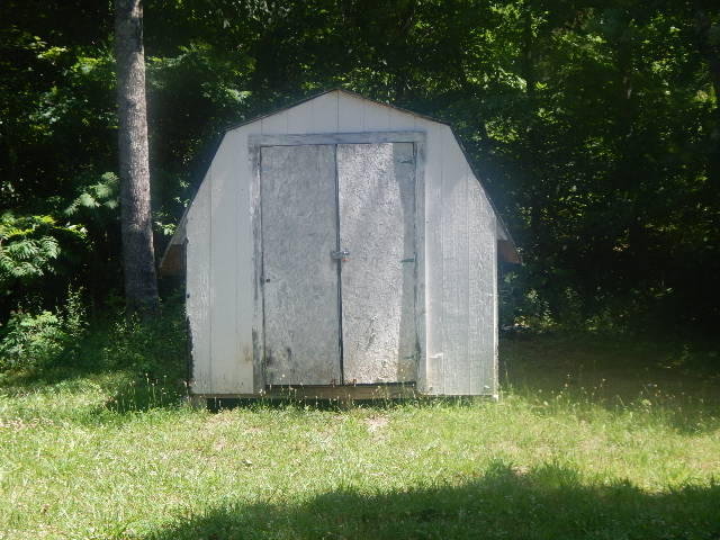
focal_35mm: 61
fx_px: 1269
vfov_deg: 24.0
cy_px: 270
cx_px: 360
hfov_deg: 31.7
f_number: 4
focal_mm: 10.9
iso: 125
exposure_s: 1/320
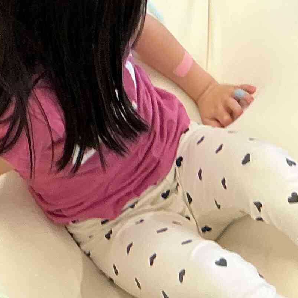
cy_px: -205
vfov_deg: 12.5
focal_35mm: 129
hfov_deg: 13.5
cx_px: 92
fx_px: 1256
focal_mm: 3
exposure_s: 1/120
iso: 64
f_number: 1.8
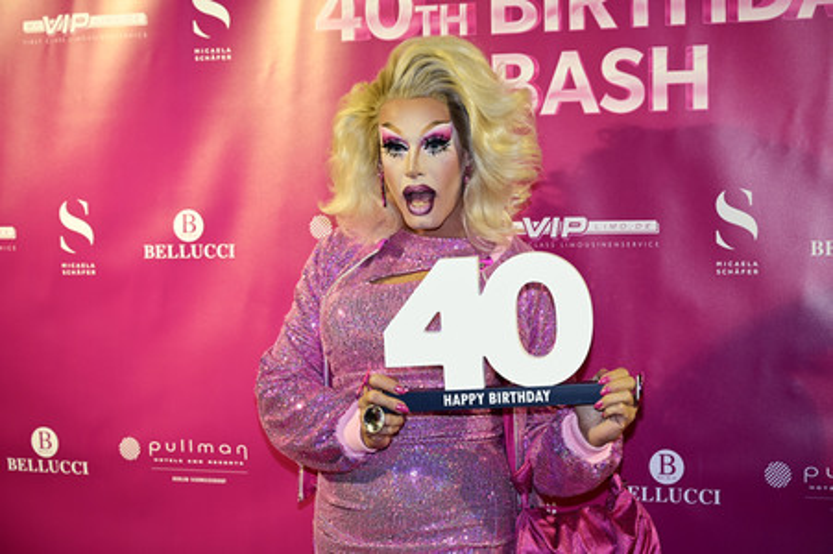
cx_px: 416
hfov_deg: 28.9
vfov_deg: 19.4
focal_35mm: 70
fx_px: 1618
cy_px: 277
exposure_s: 1/160
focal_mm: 70
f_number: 4.5
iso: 800
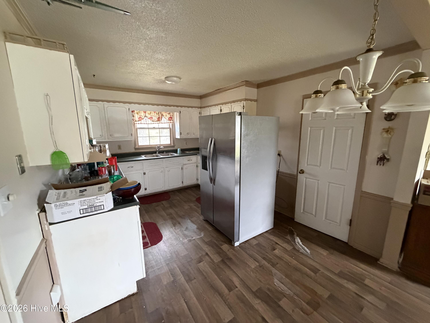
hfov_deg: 102.1
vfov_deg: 85.7
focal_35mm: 14
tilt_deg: -10.0
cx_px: 215
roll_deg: +0.5
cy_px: 162
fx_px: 174
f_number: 2.2
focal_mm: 2.22
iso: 800
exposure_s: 1/60
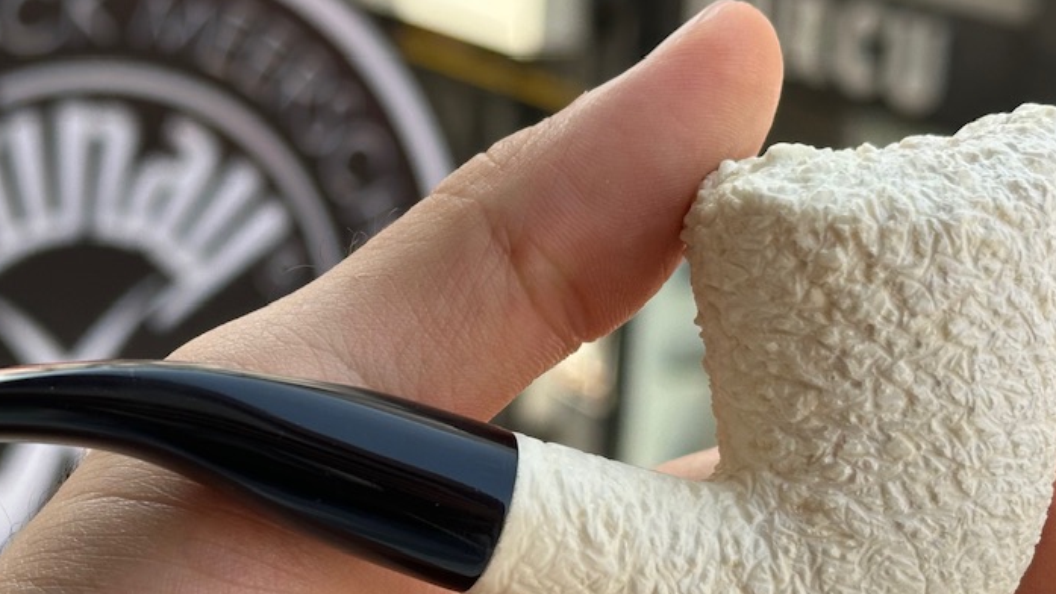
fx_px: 2688
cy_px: 361
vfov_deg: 12.6
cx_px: 391
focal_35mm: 96
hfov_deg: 22.2
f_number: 1.78
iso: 64
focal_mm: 6.86
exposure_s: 1/546
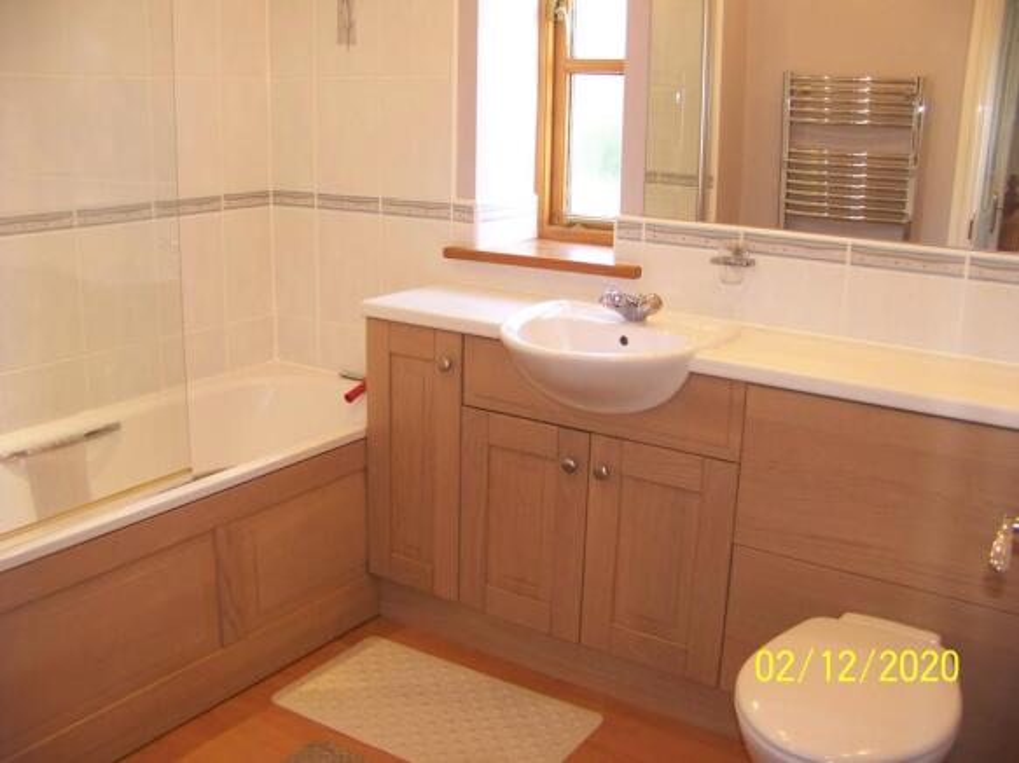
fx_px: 1060
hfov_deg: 51.4
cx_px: 510
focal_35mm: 36
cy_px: 382
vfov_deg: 39.6
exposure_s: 1/20
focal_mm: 5.85
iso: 200
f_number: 2.8
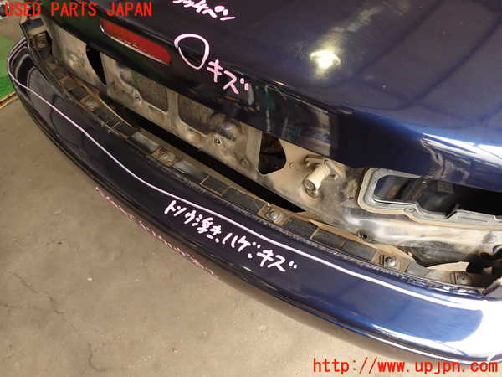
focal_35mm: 25
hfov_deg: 69.4
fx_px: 363
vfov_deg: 54.9
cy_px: 188
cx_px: 251
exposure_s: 1/60
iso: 160
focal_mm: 4.5
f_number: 2
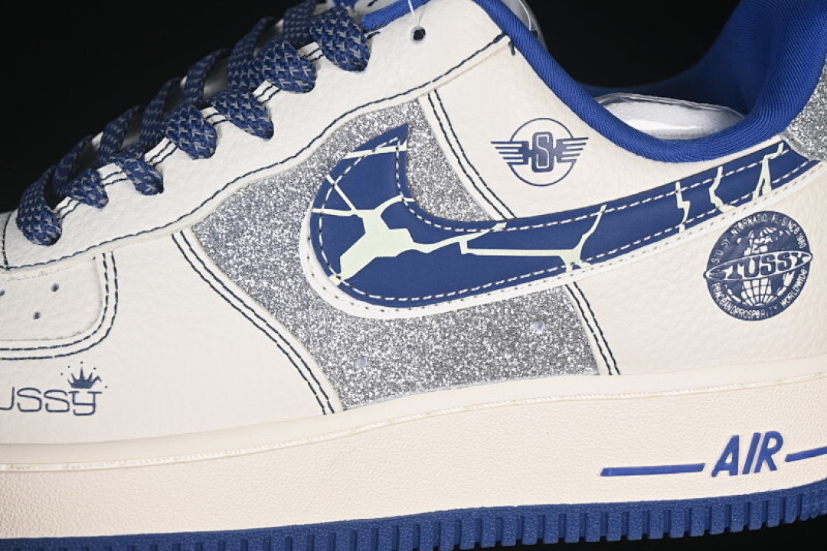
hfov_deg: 27.0
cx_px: 414
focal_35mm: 75
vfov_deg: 18.2
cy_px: 276
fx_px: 1723
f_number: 7.1
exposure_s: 1/80
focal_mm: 50
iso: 160
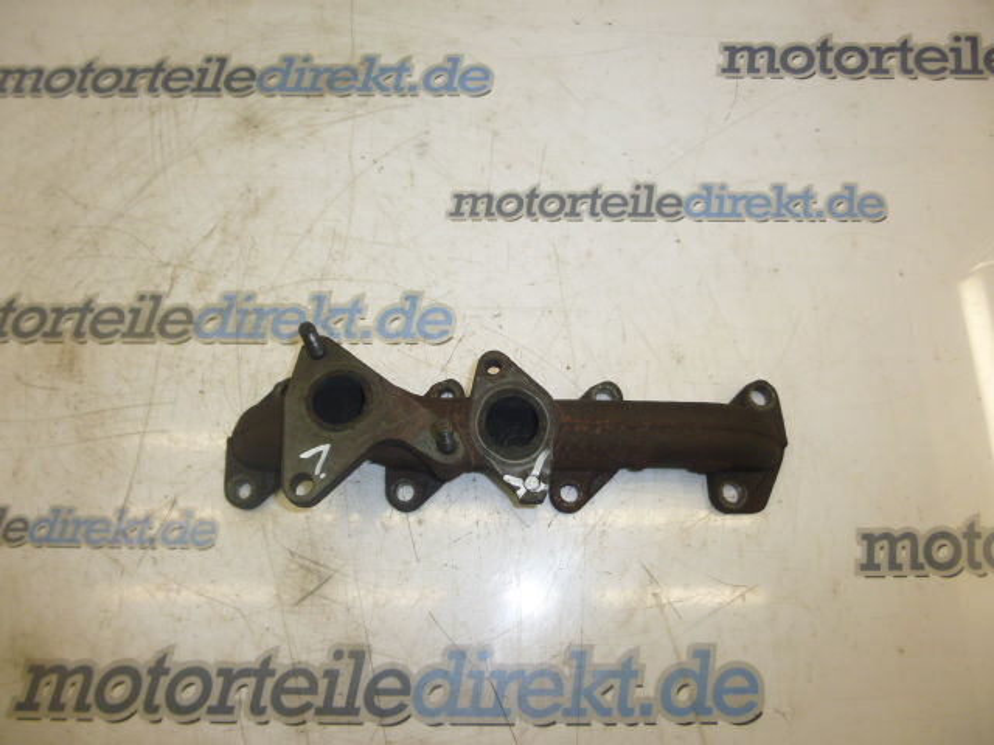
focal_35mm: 25
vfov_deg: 54.9
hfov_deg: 69.4
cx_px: 497
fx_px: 718
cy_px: 372
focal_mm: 4.5
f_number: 3.1
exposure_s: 1/60
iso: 100
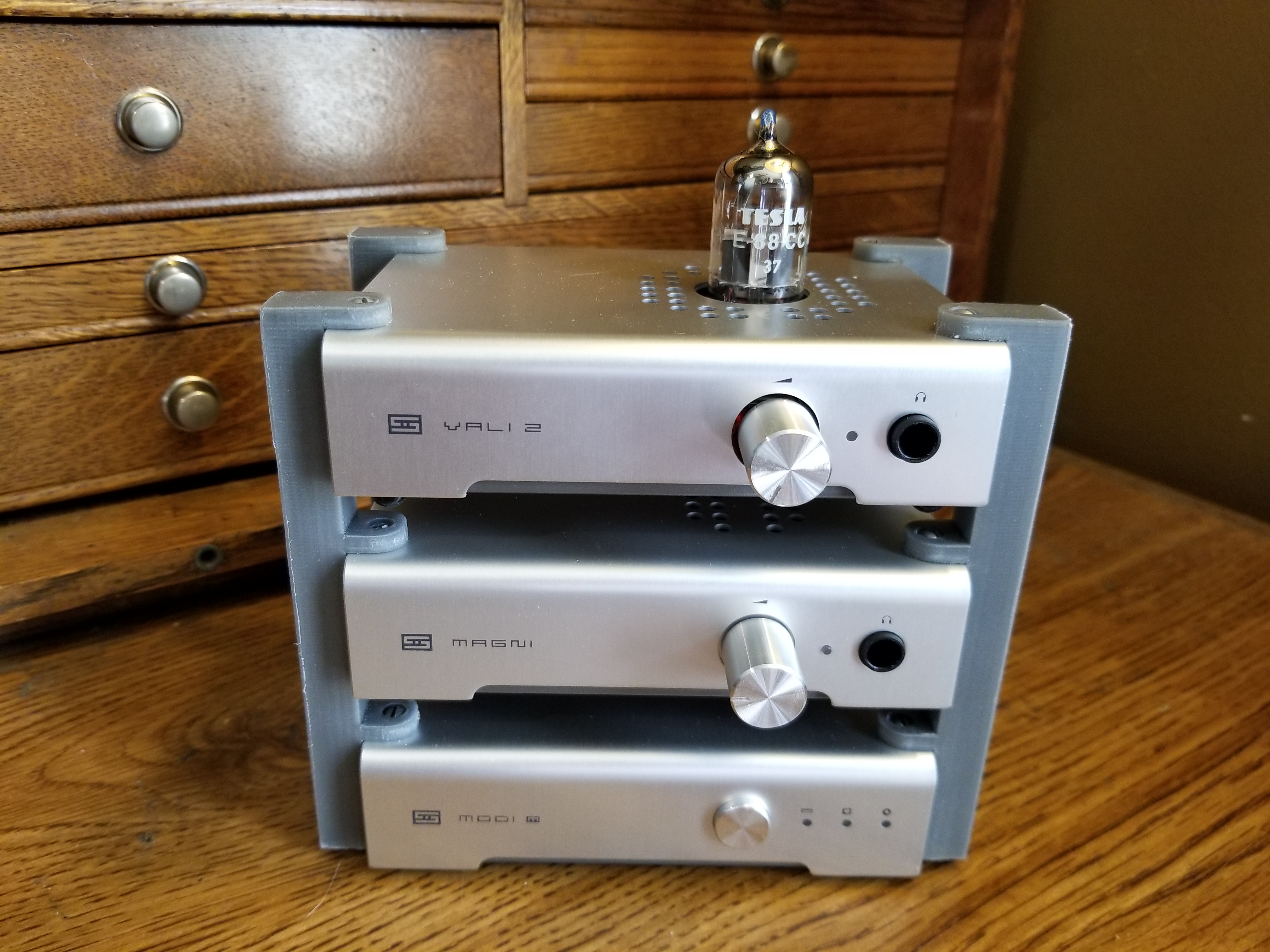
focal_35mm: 26
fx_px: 954
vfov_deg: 53.1
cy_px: 476
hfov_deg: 67.3
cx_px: 635
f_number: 1.7
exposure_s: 1/60
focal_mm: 4.25
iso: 160
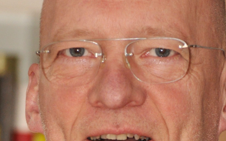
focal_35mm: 672
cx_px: 95
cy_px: 177
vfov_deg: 2.0
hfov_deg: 3.1
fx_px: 4140
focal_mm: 140
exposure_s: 1/80
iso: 800
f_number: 4.8
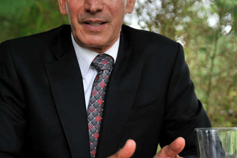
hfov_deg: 23.4
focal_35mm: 86
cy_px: 66
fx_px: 566
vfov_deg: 15.9
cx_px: 63
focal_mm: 48
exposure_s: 1/1600
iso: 640
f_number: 2.8
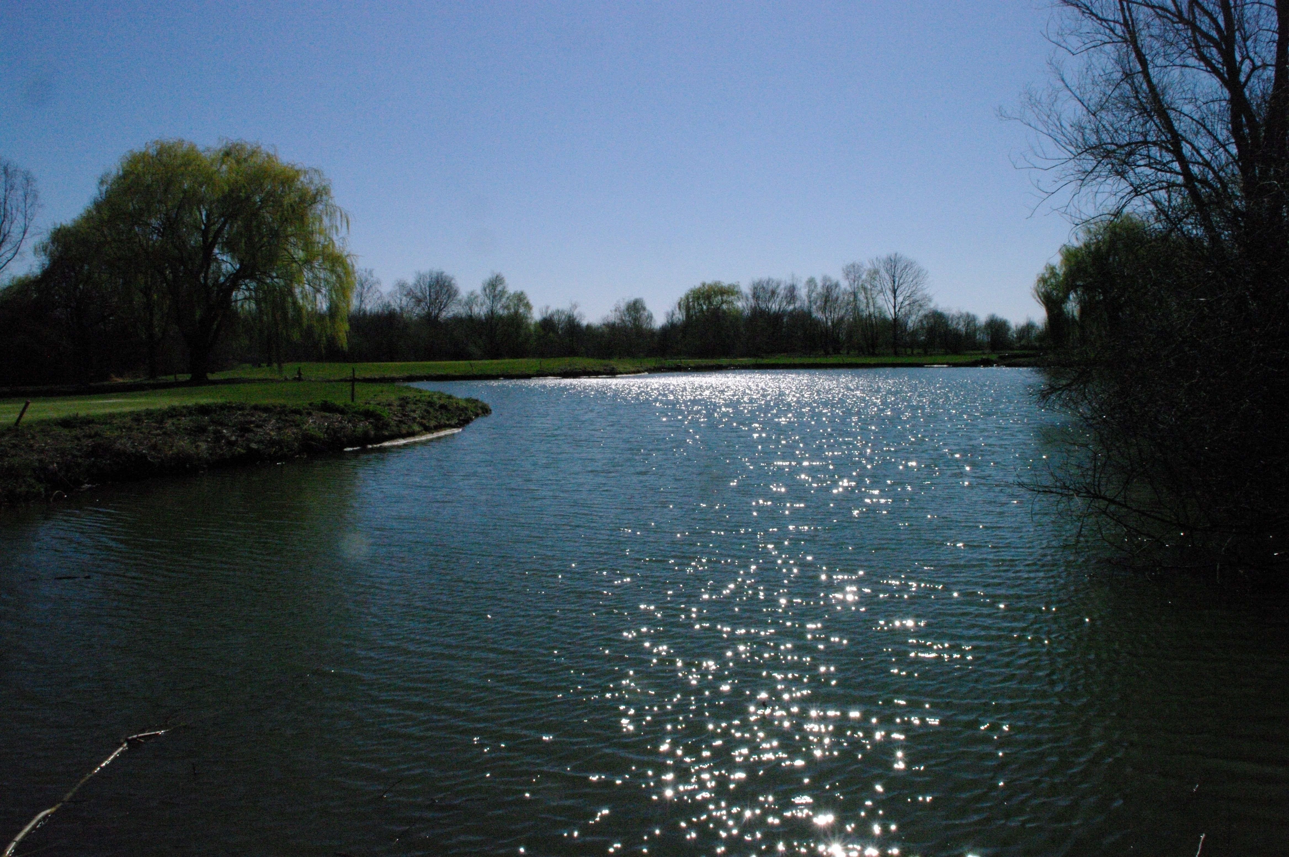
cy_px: 428
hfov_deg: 67.4
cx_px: 644
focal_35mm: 27
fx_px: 966
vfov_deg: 47.8
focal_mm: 18
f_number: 22
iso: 3200
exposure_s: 1/1500
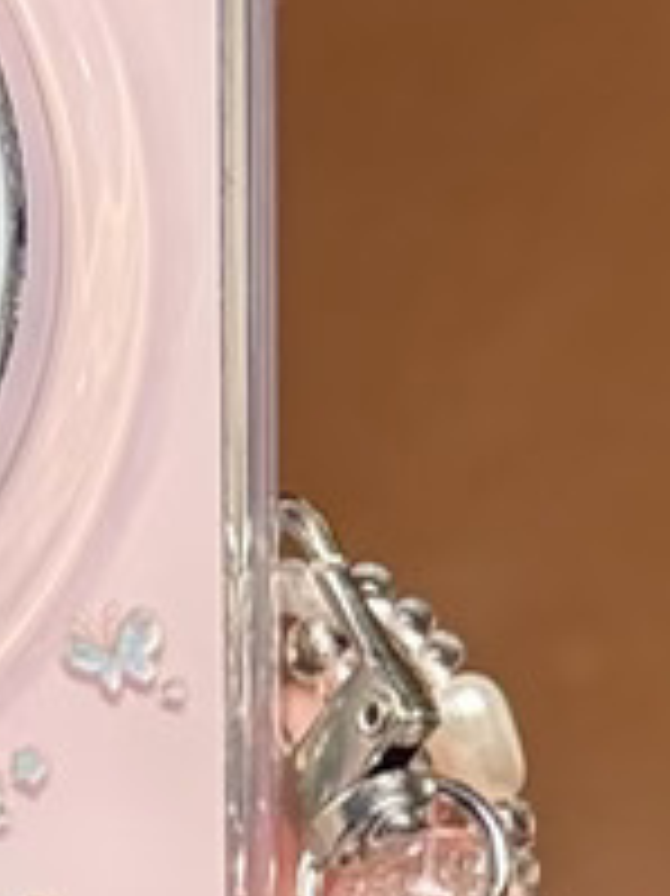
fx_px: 2532
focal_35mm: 98
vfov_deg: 19.0
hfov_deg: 14.3
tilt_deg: -51.7
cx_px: -252
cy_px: 1058
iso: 160
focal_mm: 6.76
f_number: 1.78
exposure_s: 1/100
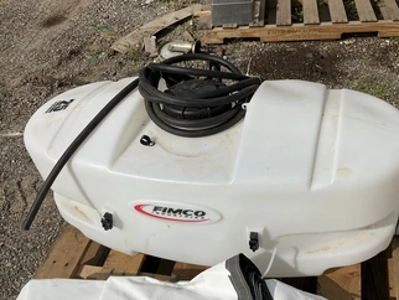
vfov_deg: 39.6
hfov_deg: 51.3
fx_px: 415
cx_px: 216
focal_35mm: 36
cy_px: 171
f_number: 1.8
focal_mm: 3
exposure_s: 1/7407
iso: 25
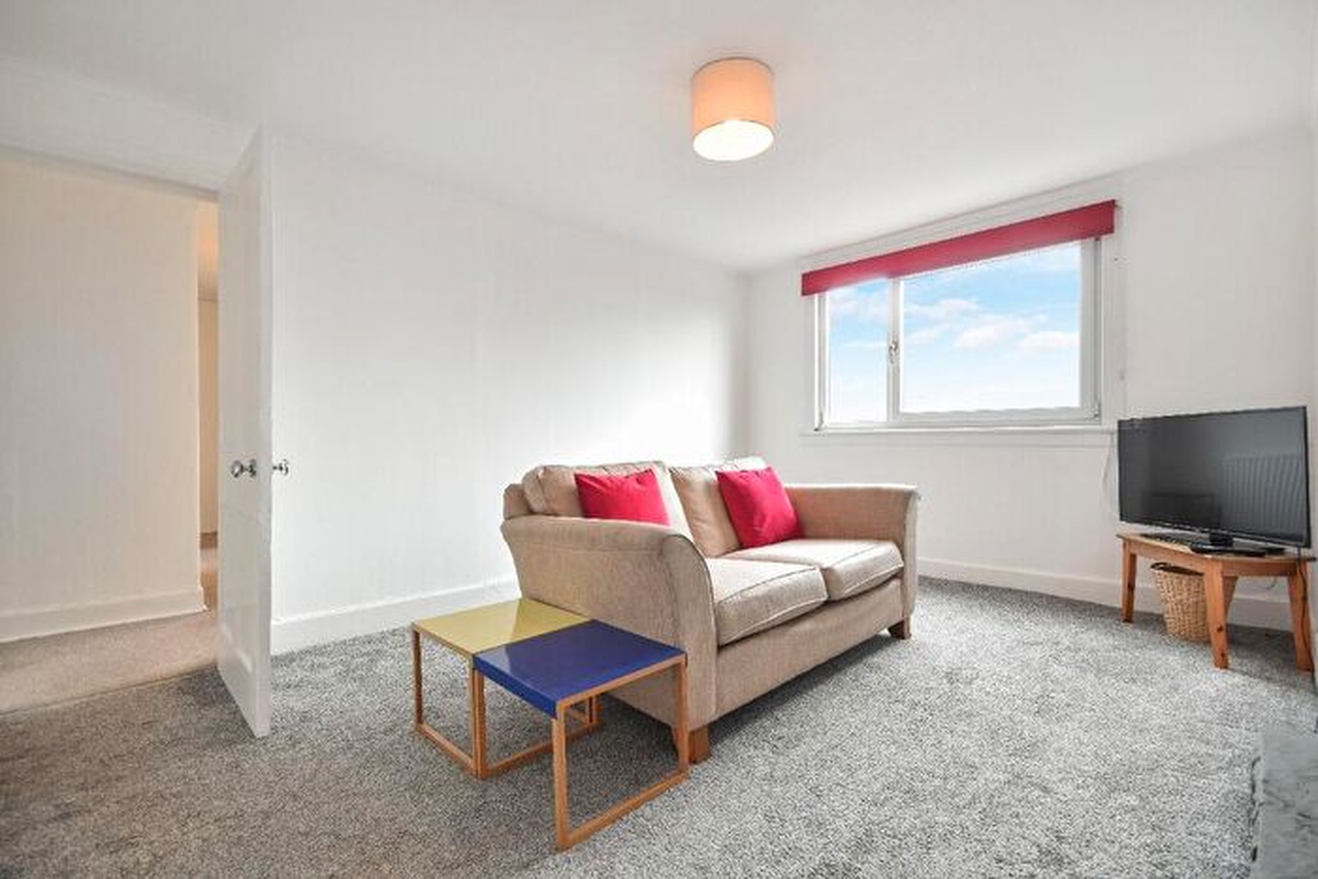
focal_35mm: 15
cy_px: 440
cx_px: 659
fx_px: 549
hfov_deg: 100.4
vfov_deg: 77.4
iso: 400
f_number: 8
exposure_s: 1/15
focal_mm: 10
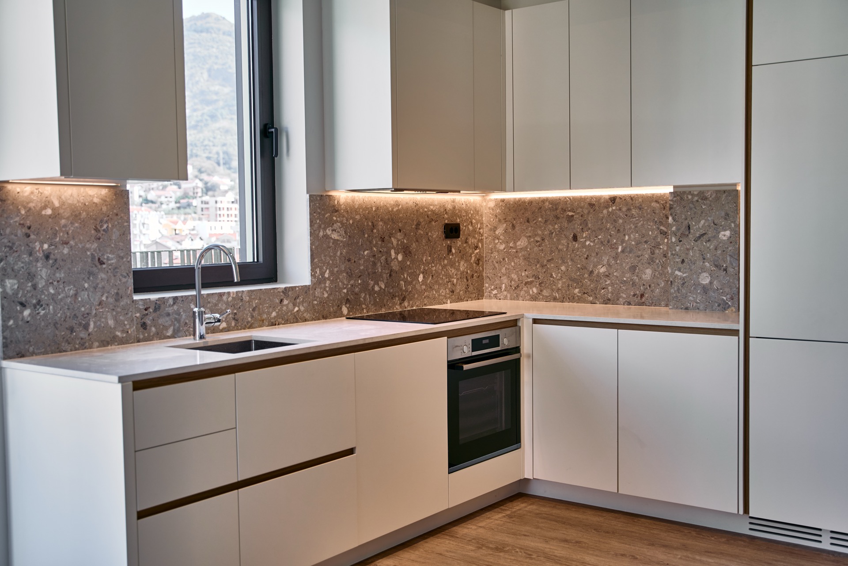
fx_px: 942
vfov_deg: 33.4
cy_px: 283
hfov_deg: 48.5
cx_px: 424
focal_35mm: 40
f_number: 2.8
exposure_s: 1/160
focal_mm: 40
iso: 125
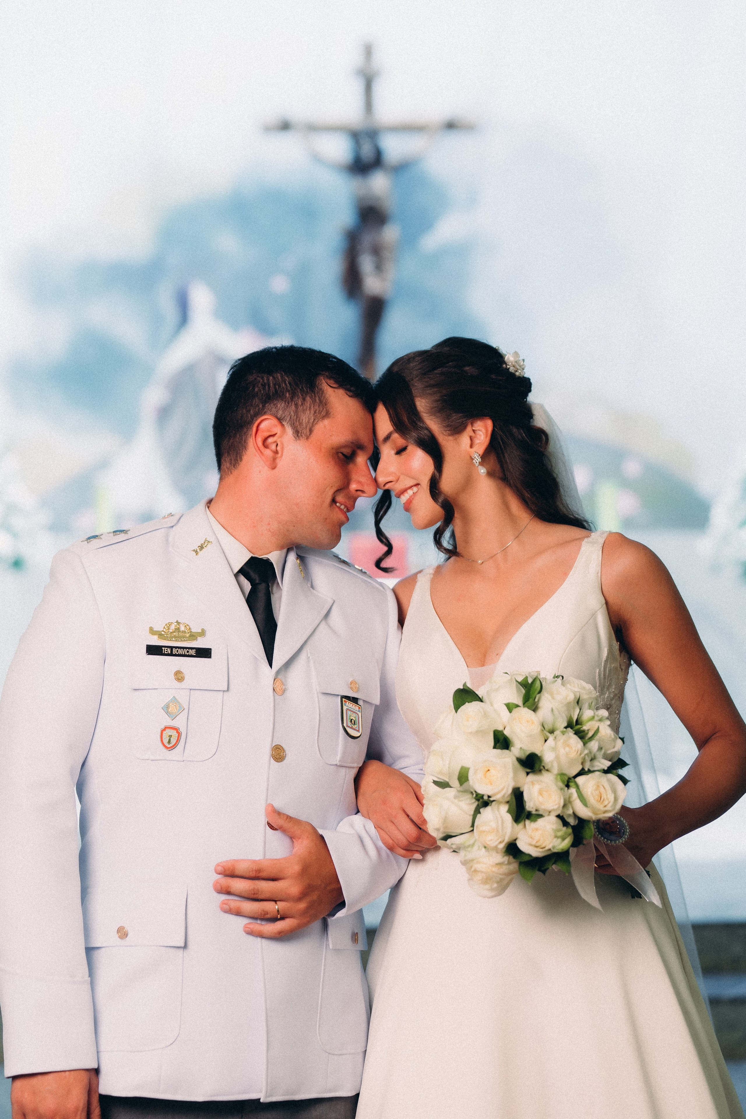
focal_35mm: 81
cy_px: 560
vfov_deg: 25.1
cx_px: 373
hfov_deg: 16.9
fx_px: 2518
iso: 320
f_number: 2.8
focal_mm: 81
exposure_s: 1/640
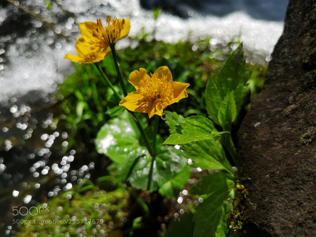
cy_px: 118
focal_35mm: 27
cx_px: 158
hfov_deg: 65.3
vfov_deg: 51.4
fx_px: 246
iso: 50
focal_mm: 3.95
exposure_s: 1/1502
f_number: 1.8
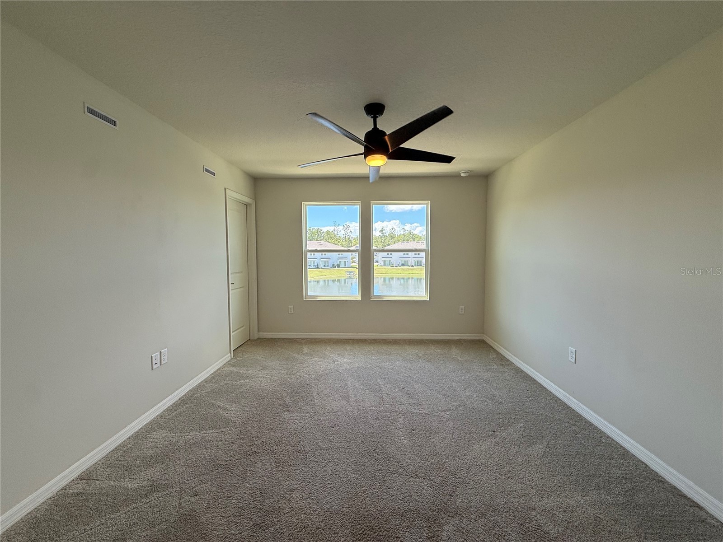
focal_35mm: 14
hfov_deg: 102.1
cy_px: 271
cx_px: 362
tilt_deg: -2.6
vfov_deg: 85.7
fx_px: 292
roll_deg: -0.1
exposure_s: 1/188
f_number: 2.2
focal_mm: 2.22
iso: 64
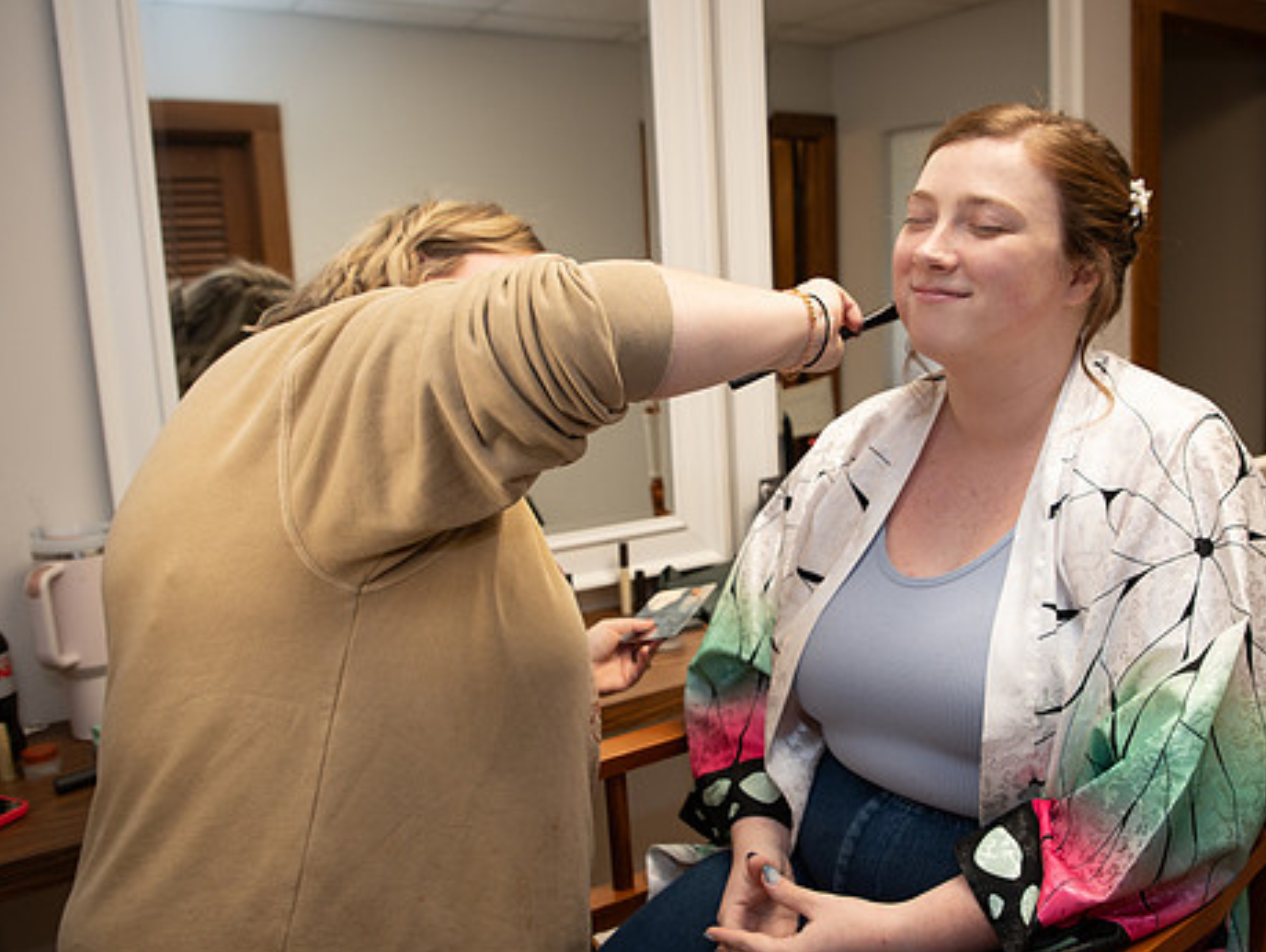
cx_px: 787
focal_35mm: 31
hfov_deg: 57.6
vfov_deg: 45.5
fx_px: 1135
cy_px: 495
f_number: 4
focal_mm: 24
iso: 800
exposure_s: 1/125
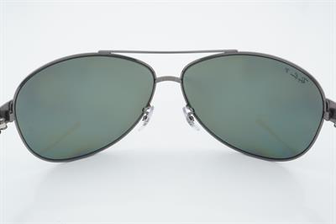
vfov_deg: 34.2
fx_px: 364
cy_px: 112
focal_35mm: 39
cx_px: 168
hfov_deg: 49.6
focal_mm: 26
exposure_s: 1/4
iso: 100
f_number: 25
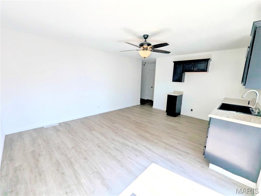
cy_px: 98
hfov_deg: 106.1
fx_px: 98
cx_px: 130
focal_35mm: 13
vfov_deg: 90.1
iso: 38
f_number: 2.2
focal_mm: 1.95
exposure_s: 1/456
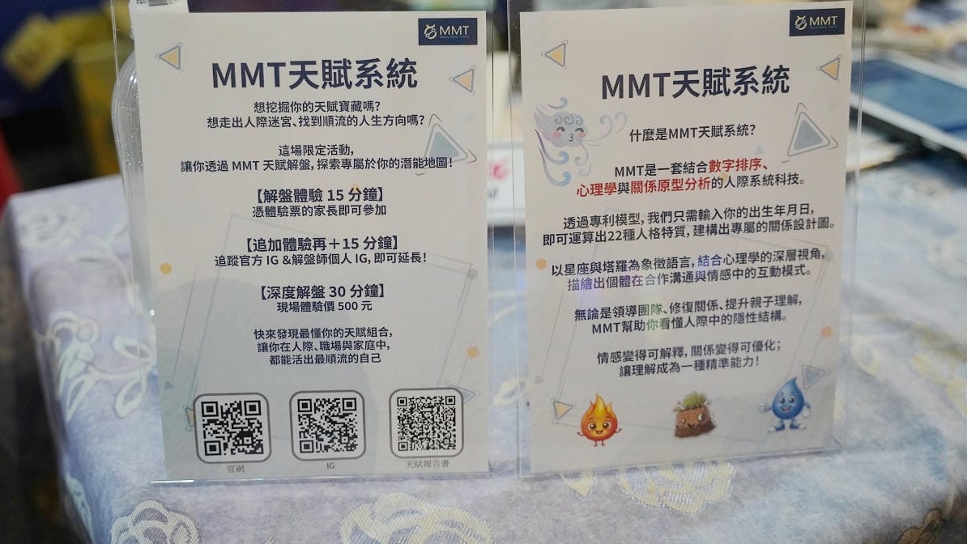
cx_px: 484
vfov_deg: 29.7
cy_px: 227
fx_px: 1026
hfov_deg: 50.5
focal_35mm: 40
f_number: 2.8
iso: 3200
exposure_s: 1/160
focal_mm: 38
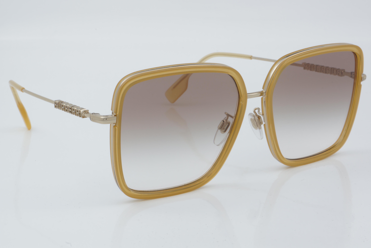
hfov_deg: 24.6
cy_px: 124
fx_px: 850
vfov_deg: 16.6
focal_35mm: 82
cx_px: 186
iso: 100
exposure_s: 1/4
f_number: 32
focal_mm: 55
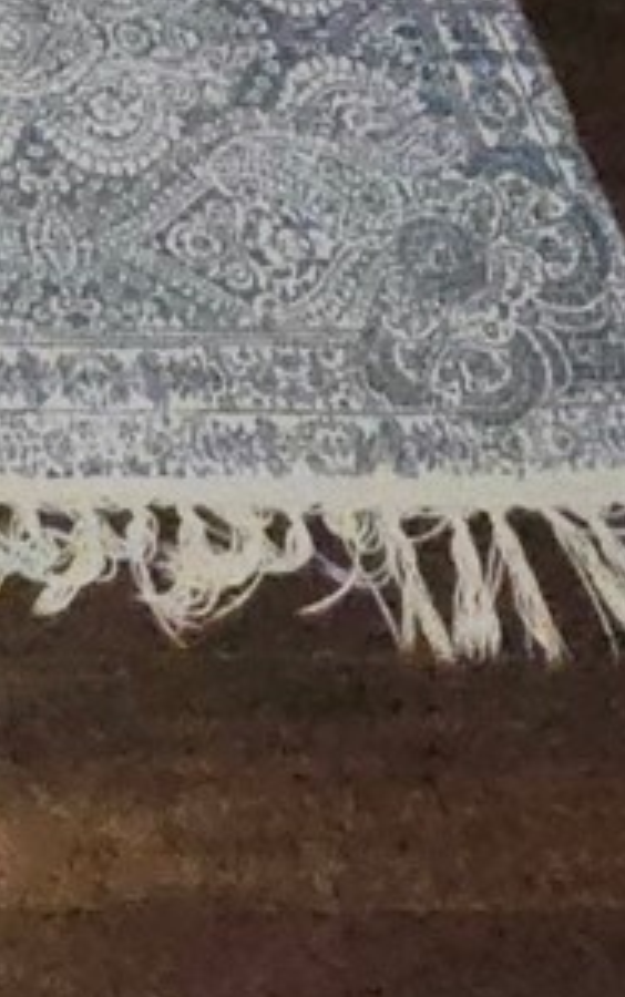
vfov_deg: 12.0
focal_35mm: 94
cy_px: -1881
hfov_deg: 12.4
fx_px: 2557
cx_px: -592
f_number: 2.2
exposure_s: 1/60.2
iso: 320
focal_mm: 2.2
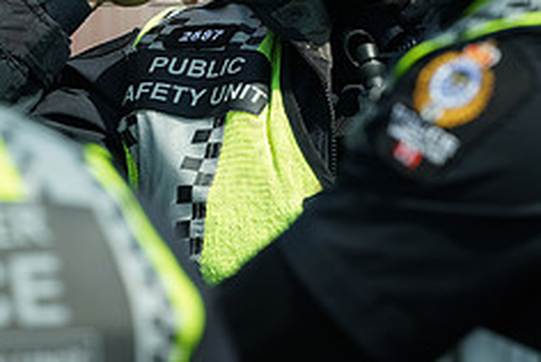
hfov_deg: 1.0
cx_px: 266
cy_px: -56
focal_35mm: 2062
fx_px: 31025
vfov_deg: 0.7
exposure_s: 1/320
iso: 100
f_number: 6.3
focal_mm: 840
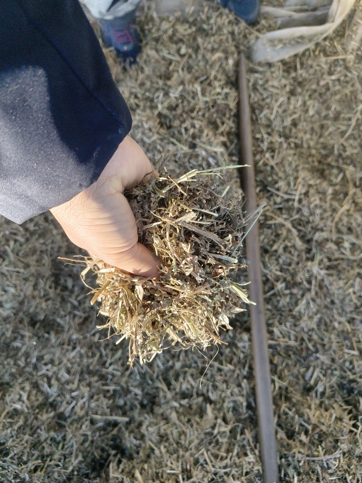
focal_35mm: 23
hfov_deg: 58.9
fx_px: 321
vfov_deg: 73.9
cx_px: 181
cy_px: 242
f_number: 1.88
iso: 50
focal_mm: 5.5
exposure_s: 1/2288
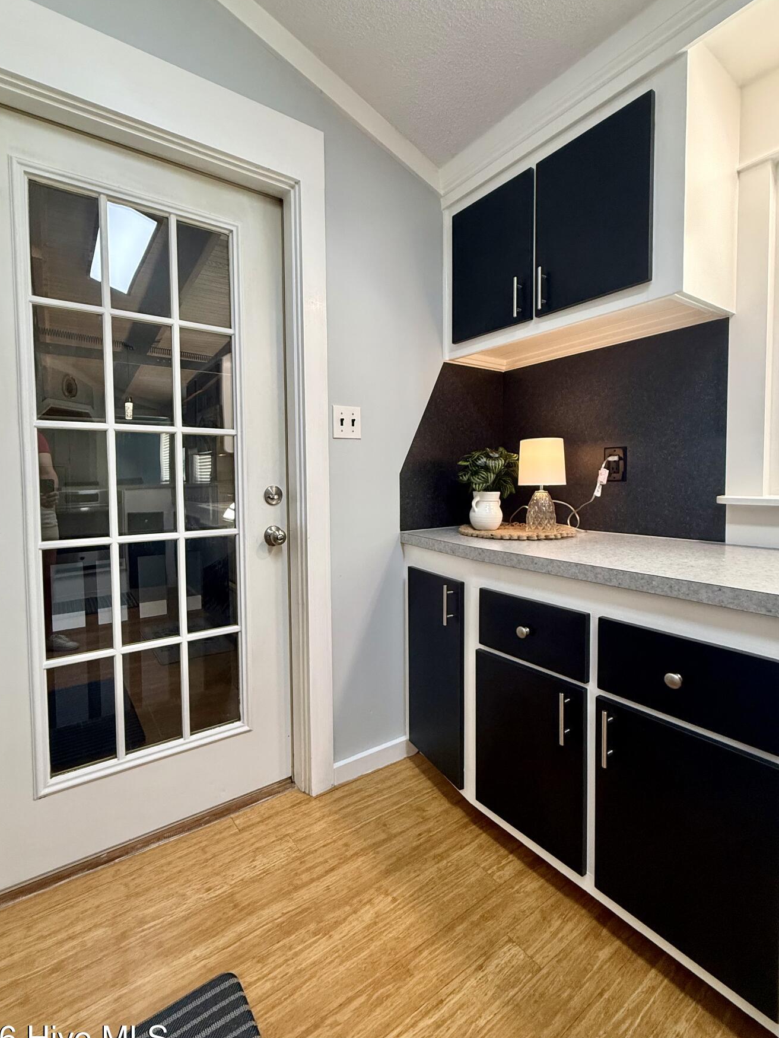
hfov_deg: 78.0
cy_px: 499
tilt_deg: -2.0
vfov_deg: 94.4
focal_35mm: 16
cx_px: 360
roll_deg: +0.1
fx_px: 480
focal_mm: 2.22
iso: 200
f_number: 2.2
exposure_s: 1/120
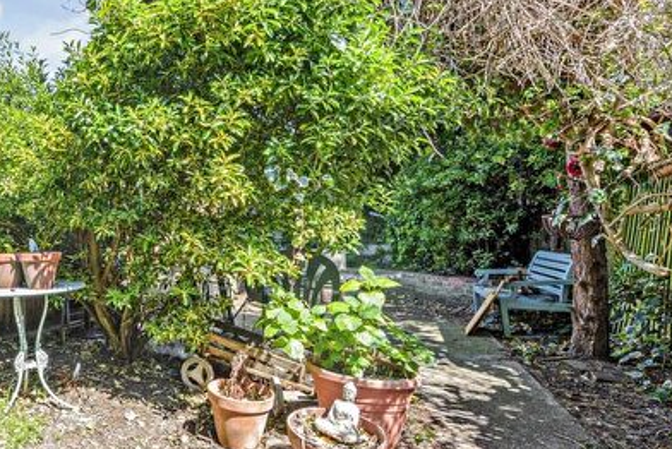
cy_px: 232
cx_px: 111
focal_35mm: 25
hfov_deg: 63.6
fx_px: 467
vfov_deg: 51.4
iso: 640
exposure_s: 1/320
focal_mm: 14
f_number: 8
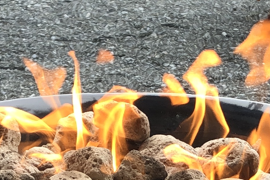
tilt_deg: -23.0
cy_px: 258
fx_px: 1148
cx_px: 150
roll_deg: -0.1
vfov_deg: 8.8
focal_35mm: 153
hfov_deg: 13.4
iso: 20
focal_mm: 3.99
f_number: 1.8
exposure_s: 1/296
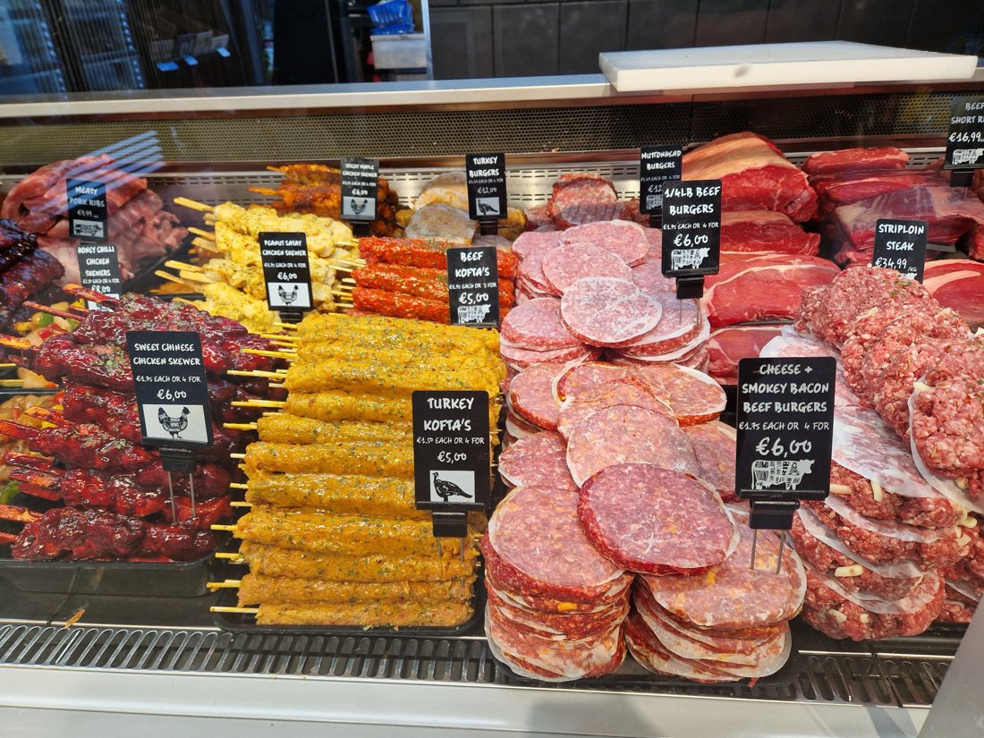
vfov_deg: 58.9
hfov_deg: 73.9
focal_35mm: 23
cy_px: 369
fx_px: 654
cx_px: 492
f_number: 1.8
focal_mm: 5.4
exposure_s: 1/100
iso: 50
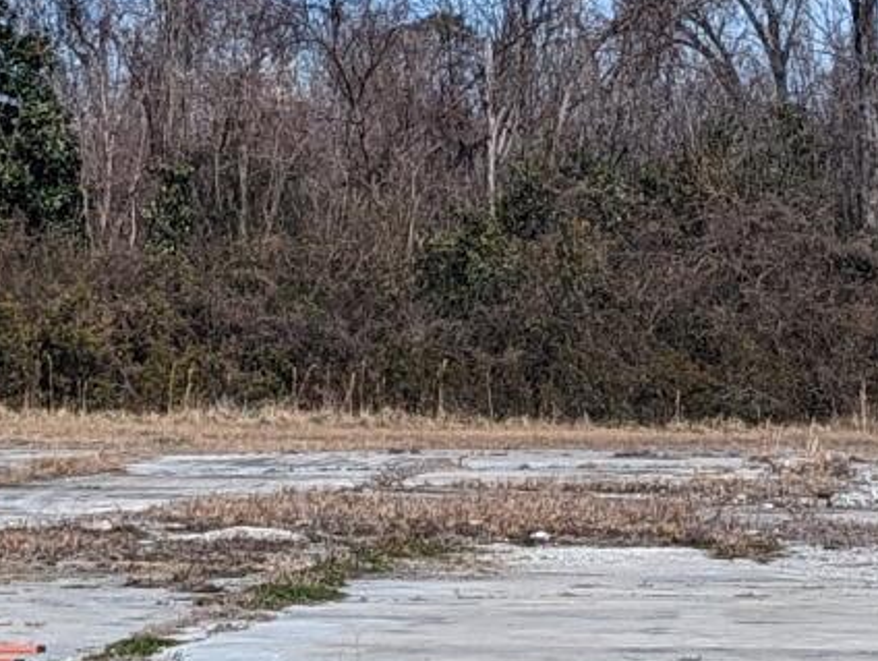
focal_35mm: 170
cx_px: 565
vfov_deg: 8.7
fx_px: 4317
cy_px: 37
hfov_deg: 11.6
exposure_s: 1/2096
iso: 45
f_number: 1.85
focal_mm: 6.81
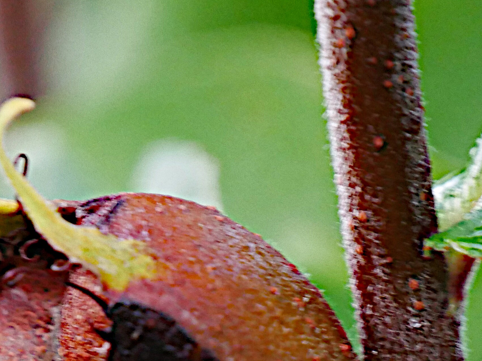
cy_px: 393
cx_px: -21
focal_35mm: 758
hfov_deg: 2.6
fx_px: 10555
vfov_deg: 2.0
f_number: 5.6
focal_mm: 140
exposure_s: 1/40
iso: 1600
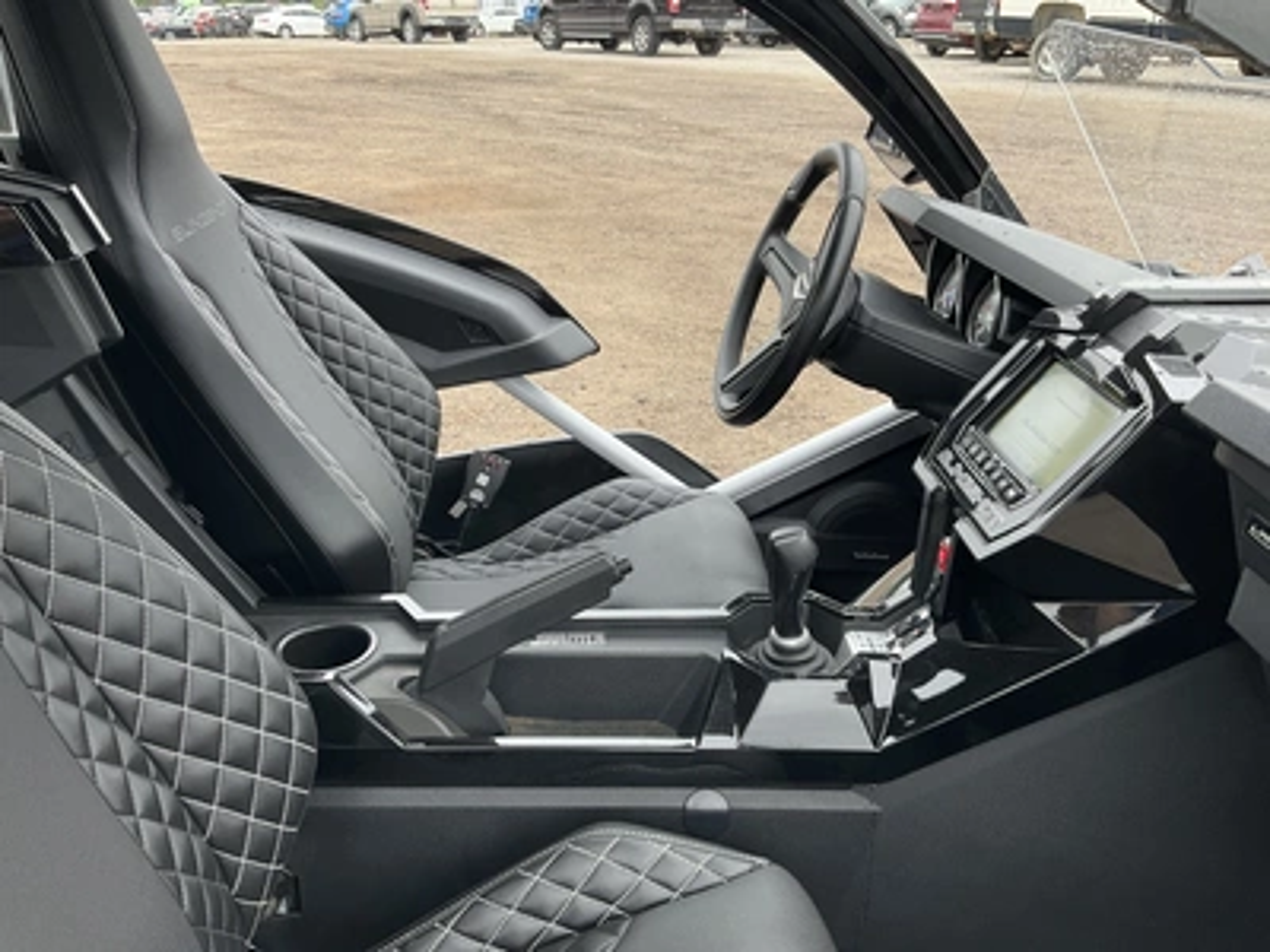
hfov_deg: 61.7
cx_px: 635
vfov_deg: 48.2
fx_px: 1064
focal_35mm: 29
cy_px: 476
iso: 25
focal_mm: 3
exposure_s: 1/122
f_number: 1.8
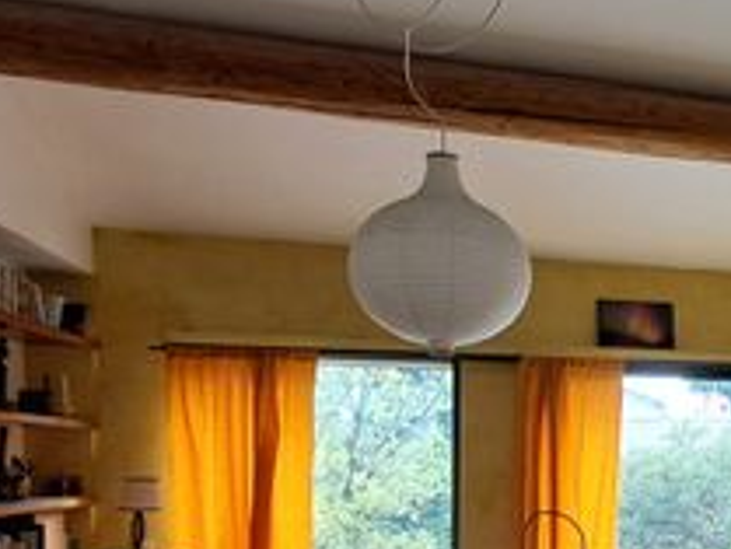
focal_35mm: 46
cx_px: 748
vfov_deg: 30.6
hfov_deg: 36.6
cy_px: 455
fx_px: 972
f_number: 2.2
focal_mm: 1.64
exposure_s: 1/40
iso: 50
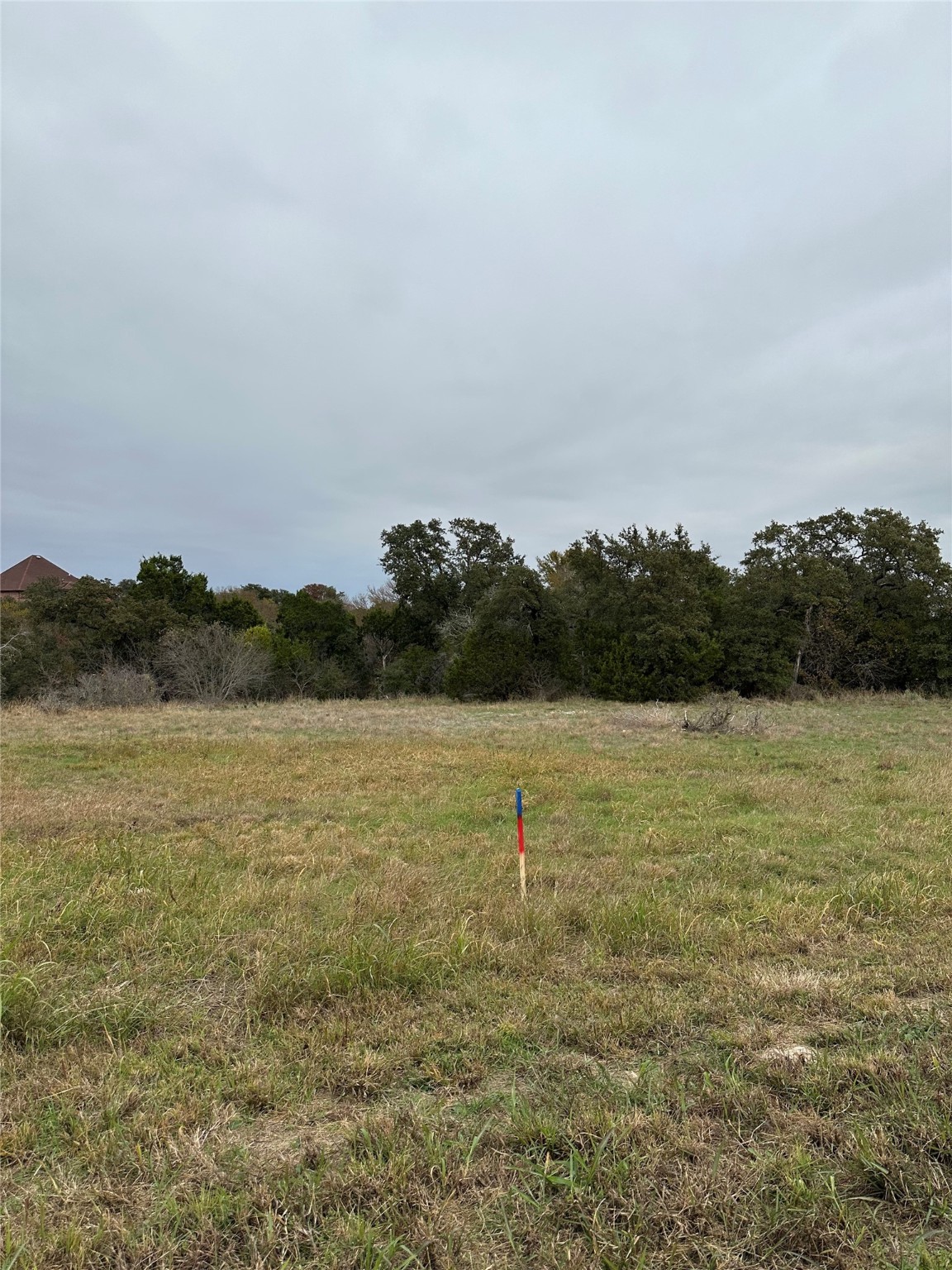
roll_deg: -1.9
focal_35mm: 24
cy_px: 635
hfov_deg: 56.8
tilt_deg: +0.1
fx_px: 880
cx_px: 476
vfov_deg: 71.6
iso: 80
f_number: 1.78
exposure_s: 1/2353
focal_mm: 6.86
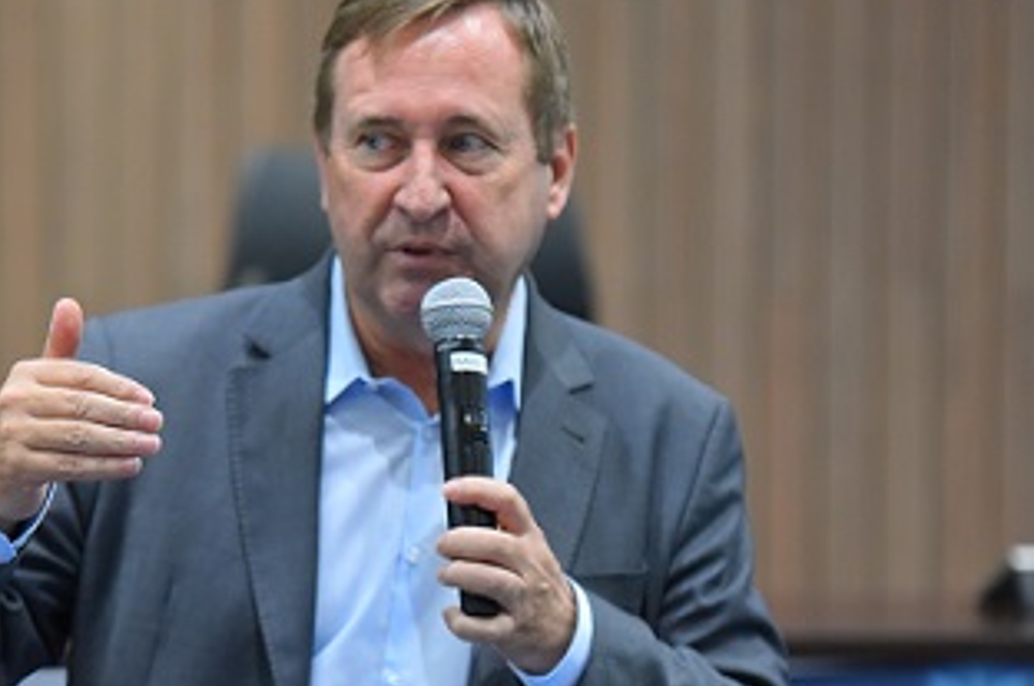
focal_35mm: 275
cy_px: 441
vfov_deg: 5.0
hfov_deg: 7.5
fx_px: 7886
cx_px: 374
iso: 3200
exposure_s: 1/160
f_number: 3.2
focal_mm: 175
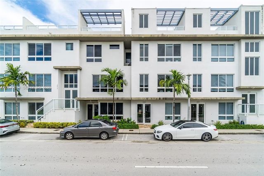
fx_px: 110
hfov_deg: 100.4
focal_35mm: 15
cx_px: 132
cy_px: 88
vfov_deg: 77.3
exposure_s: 1/160
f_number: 8
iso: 100
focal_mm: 10
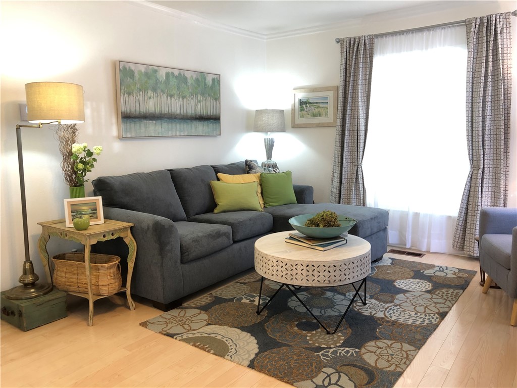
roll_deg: -0.5
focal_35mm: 28
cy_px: 194
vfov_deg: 49.7
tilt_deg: -8.0
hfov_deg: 63.4
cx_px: 258
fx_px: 418
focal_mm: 3.99
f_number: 1.8
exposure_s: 1/15
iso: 40
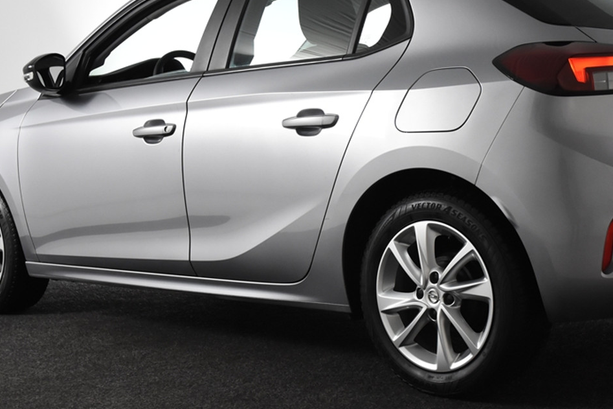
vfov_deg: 19.8
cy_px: 197
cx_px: 362
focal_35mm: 69
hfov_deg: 29.3
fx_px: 1170
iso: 1600
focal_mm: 31
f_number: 5
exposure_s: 1/100
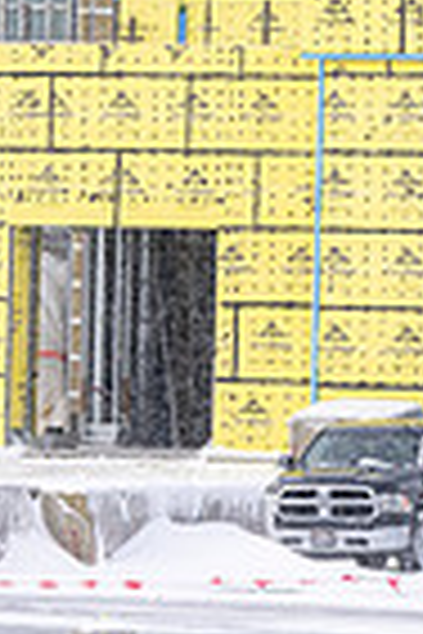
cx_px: 68
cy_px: -214
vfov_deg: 3.6
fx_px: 10134
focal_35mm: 575
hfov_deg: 2.4
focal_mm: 140
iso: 100
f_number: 10
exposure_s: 1/250
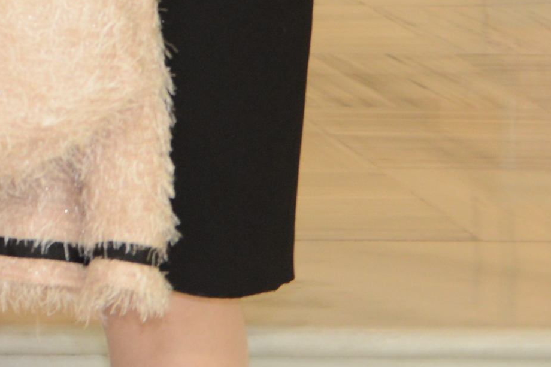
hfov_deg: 7.2
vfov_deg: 5.0
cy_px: -724
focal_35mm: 264
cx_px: -907
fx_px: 4040
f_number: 3.5
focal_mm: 44
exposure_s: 1/50
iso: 800
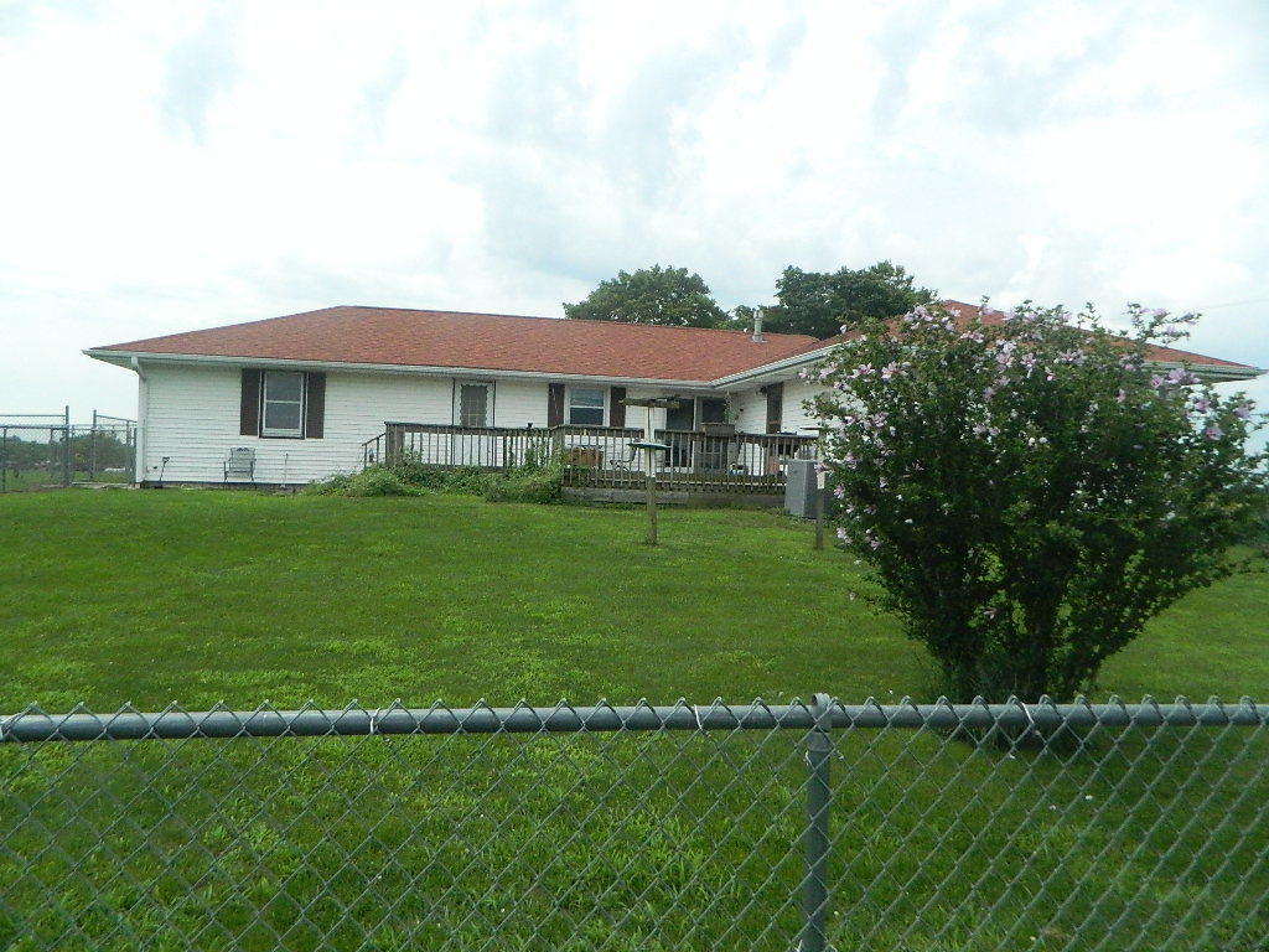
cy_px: 476
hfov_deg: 69.4
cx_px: 634
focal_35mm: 25
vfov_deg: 54.9
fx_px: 916
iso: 400
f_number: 8.7
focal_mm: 4.5
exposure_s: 1/800
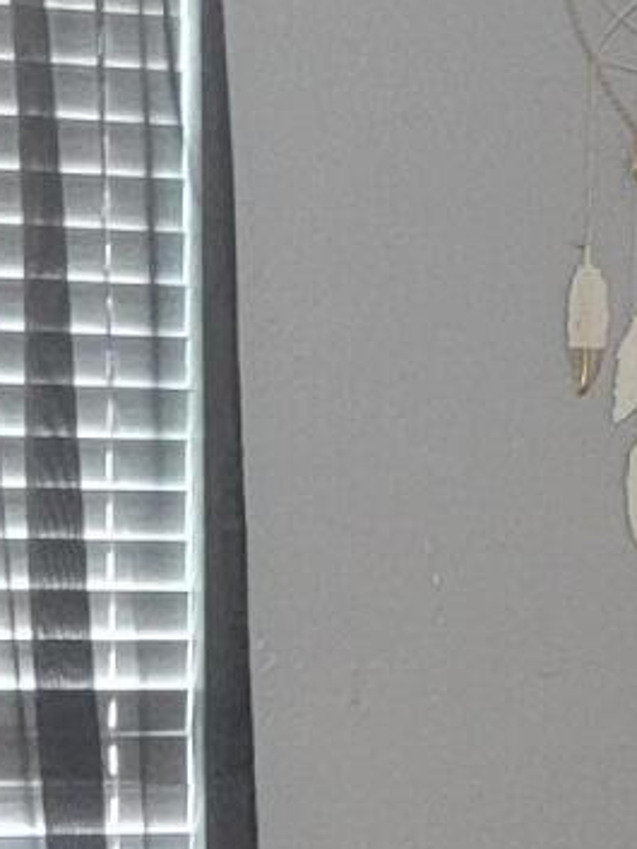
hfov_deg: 10.9
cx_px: 500
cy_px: 1304
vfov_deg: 13.6
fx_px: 3335
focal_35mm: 136
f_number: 1.8
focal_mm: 6.7
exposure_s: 1/30
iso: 640
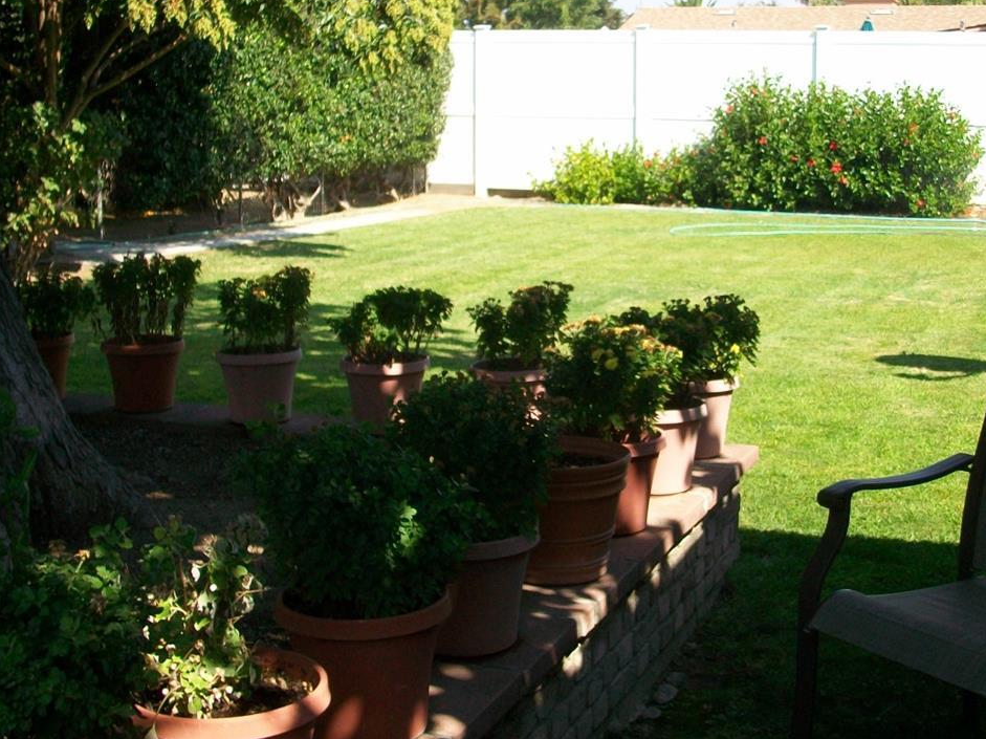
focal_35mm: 51
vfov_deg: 28.3
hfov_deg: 37.3
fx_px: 1452
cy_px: 239
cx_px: 617
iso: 64
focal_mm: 5.7
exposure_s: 1/500
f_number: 2.8
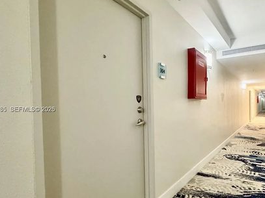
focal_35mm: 22
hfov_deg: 73.4
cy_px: 110
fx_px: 168
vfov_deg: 60.9
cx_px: 182
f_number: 2.2
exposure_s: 1/60
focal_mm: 2.22
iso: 800
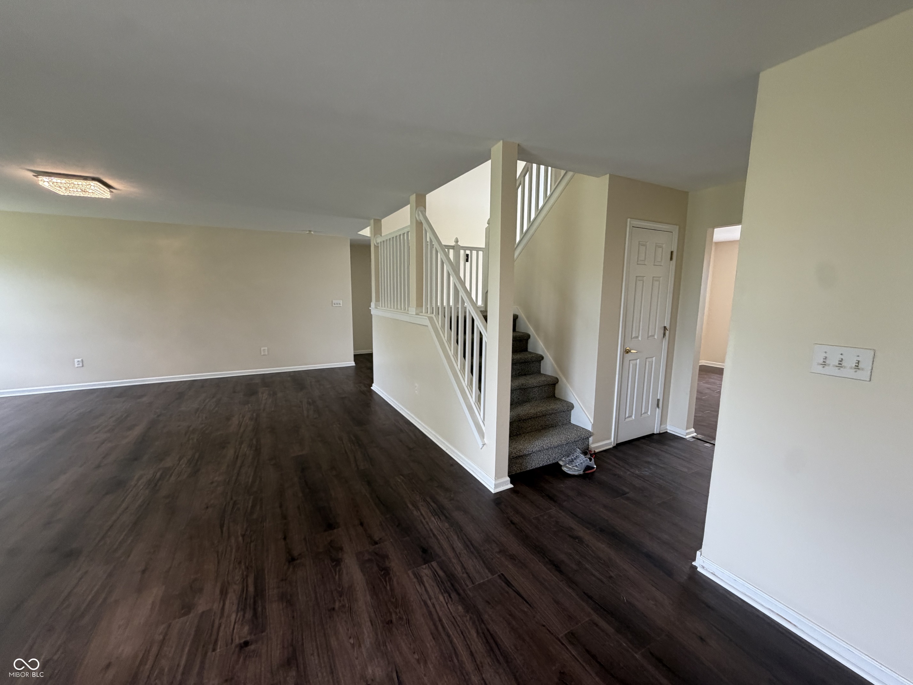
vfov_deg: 85.7
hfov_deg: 102.1
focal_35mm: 14
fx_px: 369
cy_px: 342
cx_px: 456
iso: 250
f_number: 2.2
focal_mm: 2.22
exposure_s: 1/120
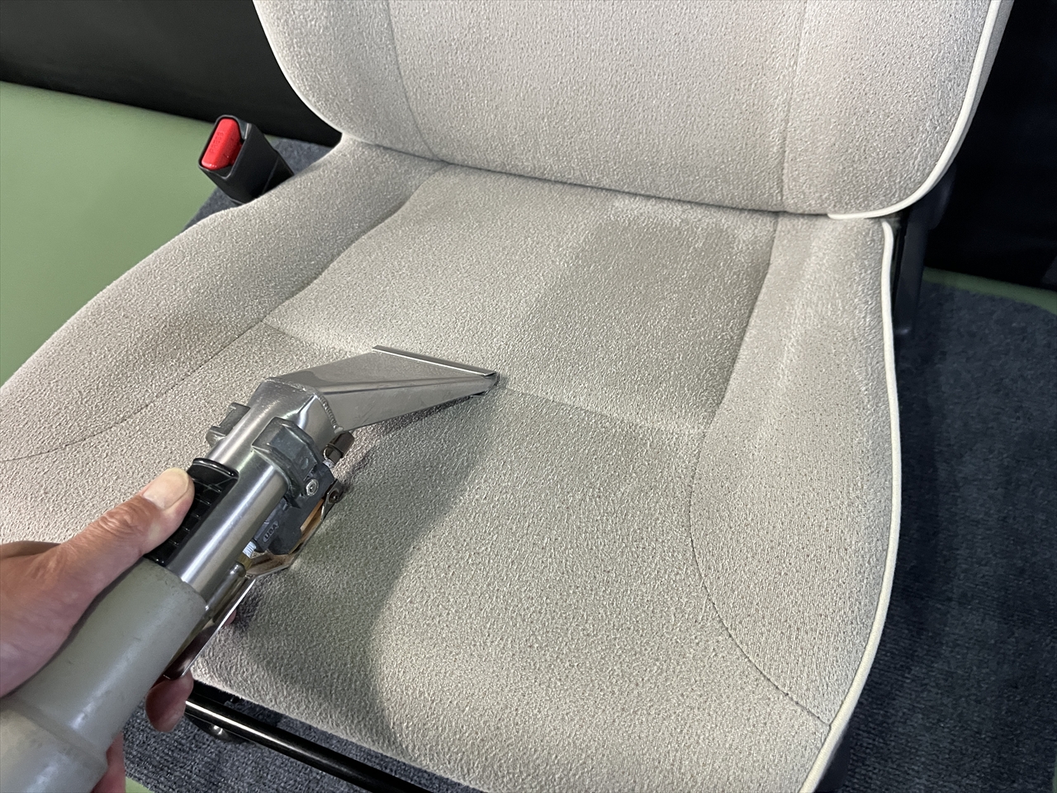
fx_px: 794
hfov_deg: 67.3
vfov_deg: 53.1
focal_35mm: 26
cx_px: 528
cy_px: 396
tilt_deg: -60.0
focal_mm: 5.1
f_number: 1.6
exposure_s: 1/60
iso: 320
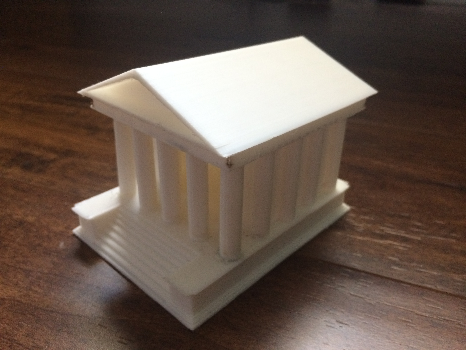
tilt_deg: -28.2
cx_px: 233
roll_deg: -1.9
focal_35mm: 29
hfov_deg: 61.7
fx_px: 390
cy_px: 175
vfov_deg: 48.2
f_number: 2.2
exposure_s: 1/20
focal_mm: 4.15
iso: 320
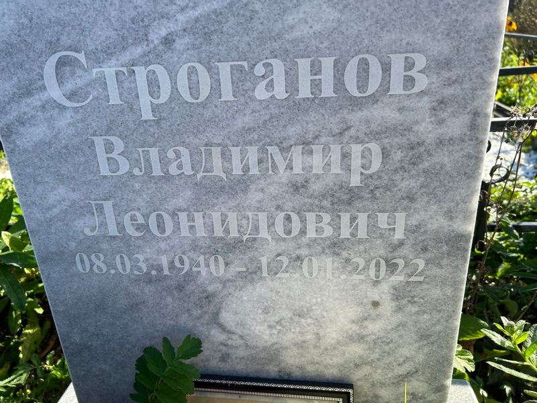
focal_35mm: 26
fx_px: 403
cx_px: 268
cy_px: 202
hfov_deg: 67.3
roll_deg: +4.6
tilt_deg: -24.3
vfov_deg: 53.1
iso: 50
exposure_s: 1/1575
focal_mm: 5.7
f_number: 1.5
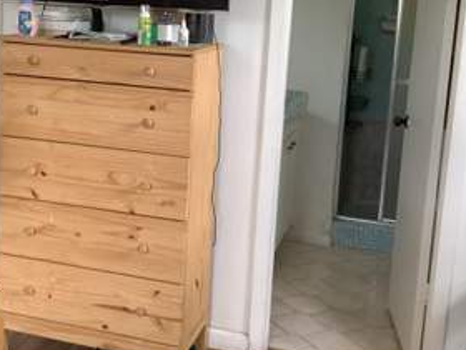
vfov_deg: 27.3
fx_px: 713
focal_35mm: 53
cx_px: 176
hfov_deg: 36.0
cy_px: 111
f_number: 2.4
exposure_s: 1/60
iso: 200
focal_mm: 3.3
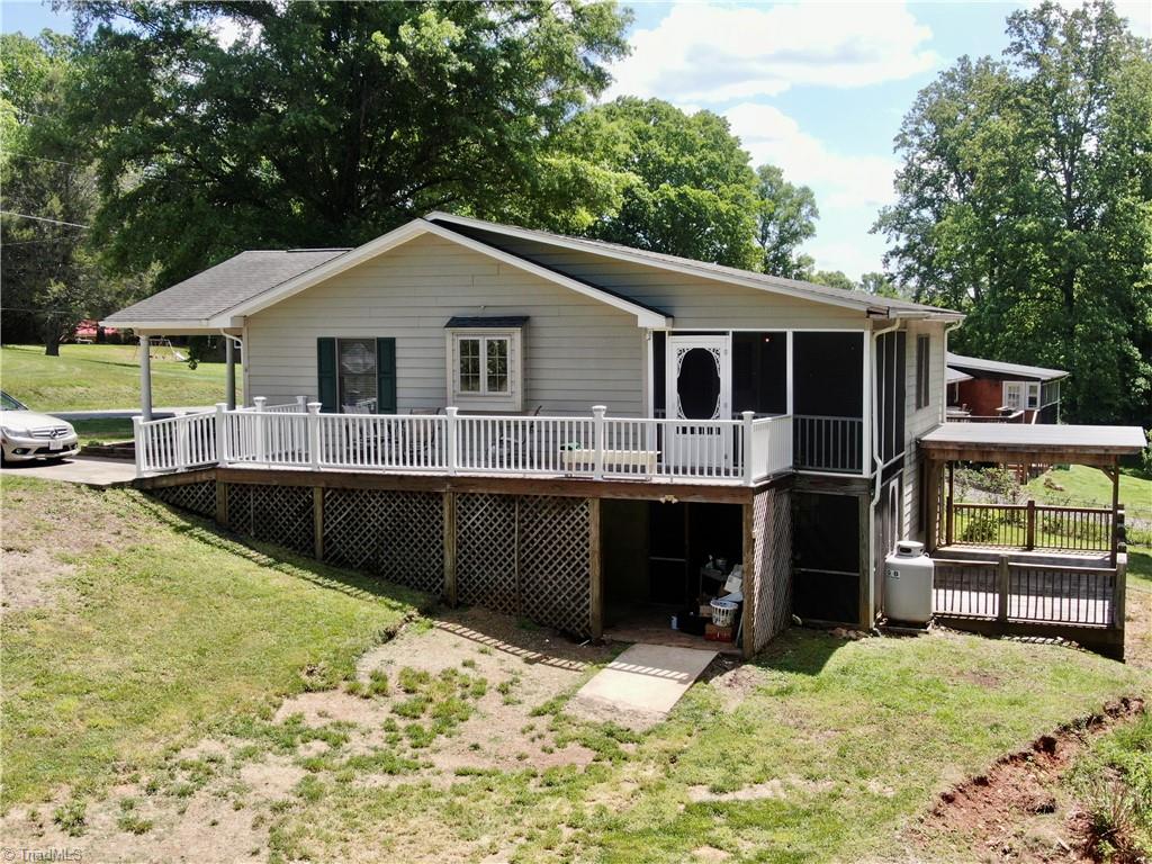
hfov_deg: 45.8
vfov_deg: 35.1
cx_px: 576
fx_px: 1364
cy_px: 432
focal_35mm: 41
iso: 100
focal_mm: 7.07
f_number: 3.5
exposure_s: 1/500
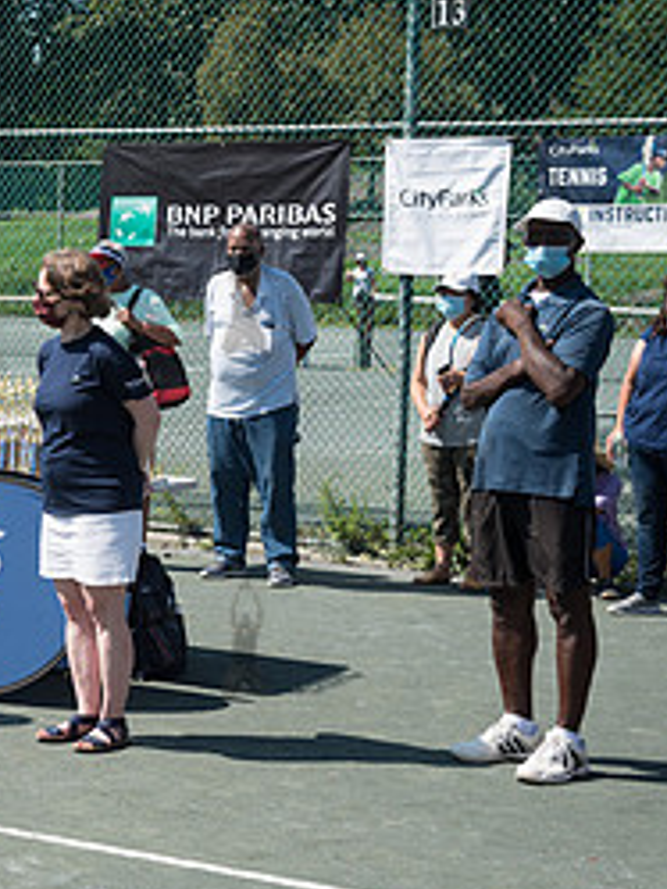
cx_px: -218
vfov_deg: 23.0
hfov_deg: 16.4
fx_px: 2182
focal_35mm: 85
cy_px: 462
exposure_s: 1/640
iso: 125
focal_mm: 38
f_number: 5.6
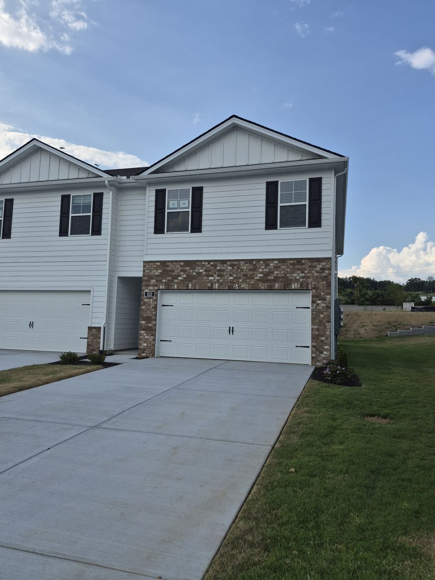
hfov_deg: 58.9
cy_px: 290
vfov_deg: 73.9
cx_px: 218
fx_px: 385
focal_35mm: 23
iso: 80
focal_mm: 5.4
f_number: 1.8
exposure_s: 1/4056
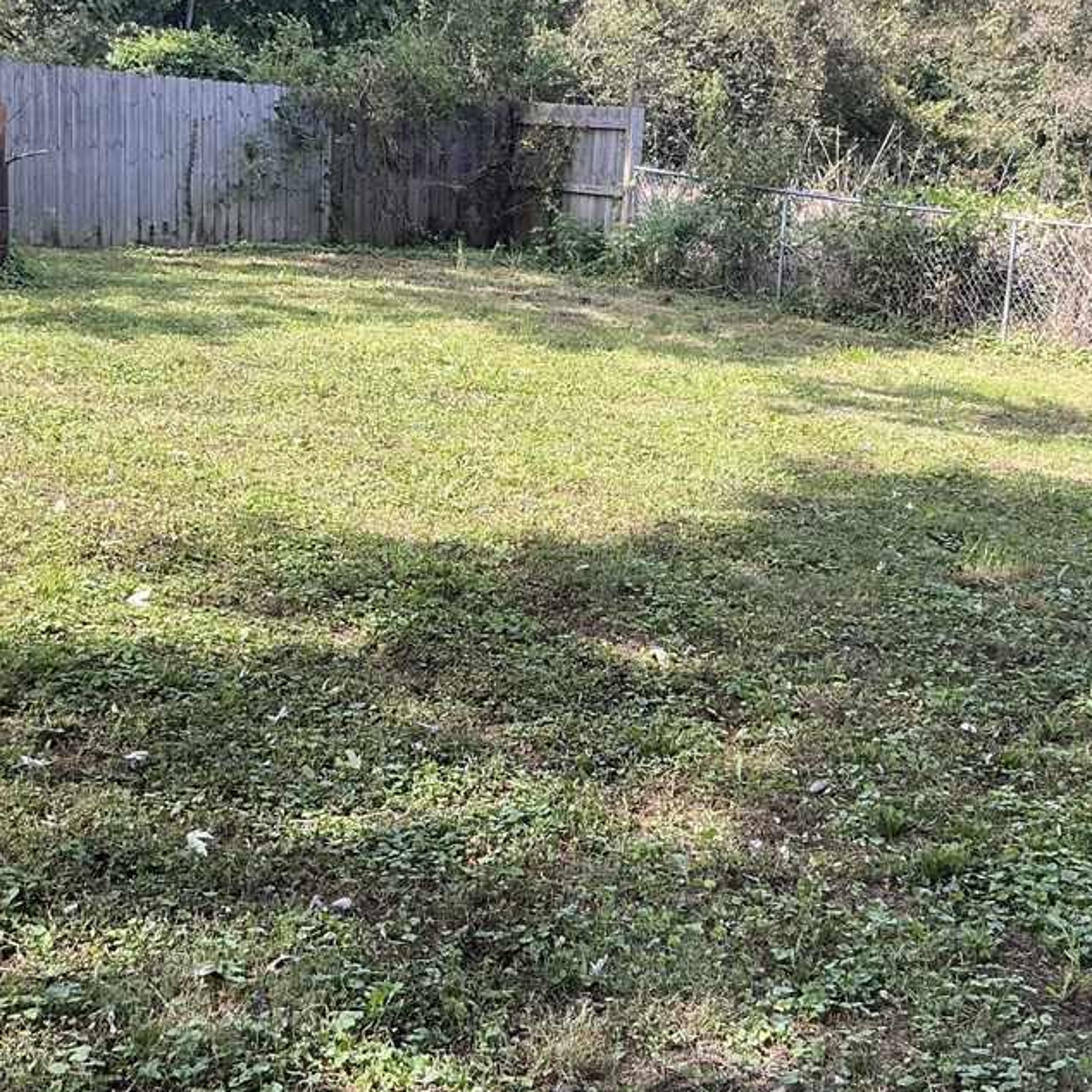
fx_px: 1785
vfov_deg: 34.0
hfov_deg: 34.0
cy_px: 562
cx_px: 549
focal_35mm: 50
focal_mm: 3
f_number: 1.8
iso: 25
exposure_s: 1/355
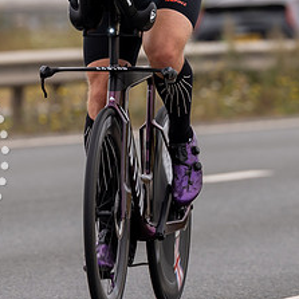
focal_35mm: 727
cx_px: 126
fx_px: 7105
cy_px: 21
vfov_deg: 2.4
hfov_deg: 2.4
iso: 100
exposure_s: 1/320
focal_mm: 200
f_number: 4
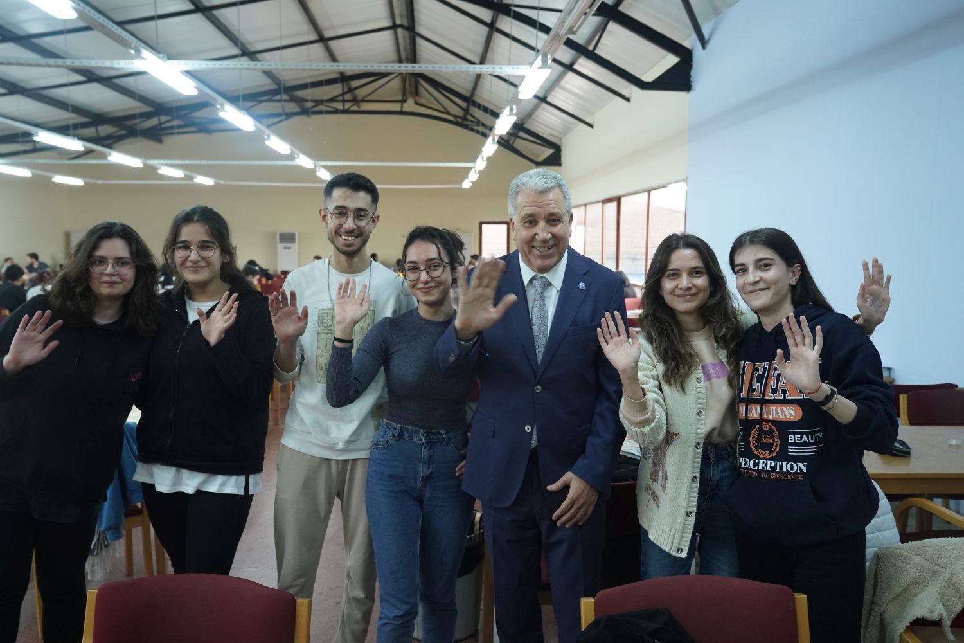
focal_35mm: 30
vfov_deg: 43.6
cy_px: 322
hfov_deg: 61.9
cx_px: 482
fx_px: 803
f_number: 4.5
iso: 2500
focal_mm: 30
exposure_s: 1/100
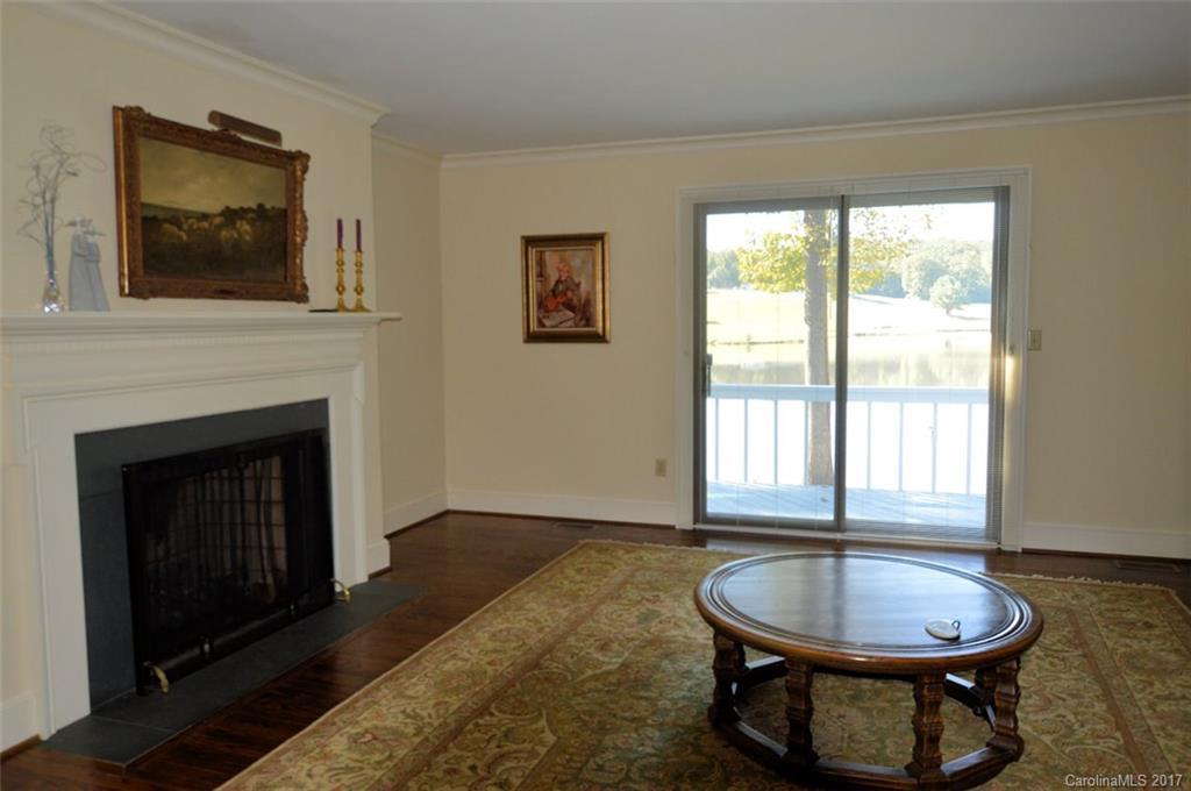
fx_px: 843
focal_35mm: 26
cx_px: 596
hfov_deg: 70.5
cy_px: 396
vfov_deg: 50.3
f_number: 4
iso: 400
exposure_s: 1/100
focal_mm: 17
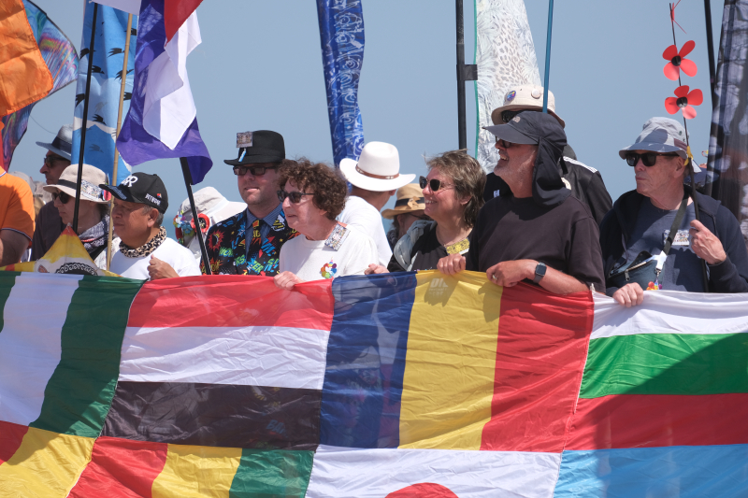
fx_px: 6232
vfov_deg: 4.6
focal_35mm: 300
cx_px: 374
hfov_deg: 6.9
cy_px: 249
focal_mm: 200
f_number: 4.8
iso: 160
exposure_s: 1/1000
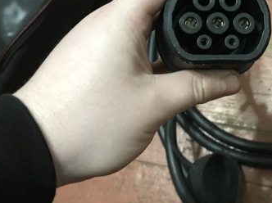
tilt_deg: -64.9
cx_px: 238
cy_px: 18
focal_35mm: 54
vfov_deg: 26.0
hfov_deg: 33.9
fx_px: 424
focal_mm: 3.99
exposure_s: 1/6
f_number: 1.8
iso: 100
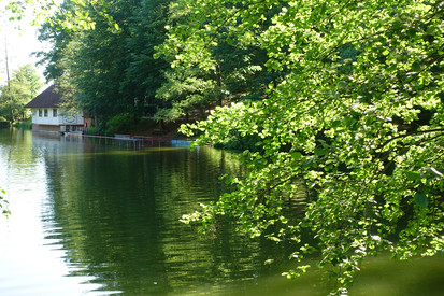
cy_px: 148
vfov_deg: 21.9
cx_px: 222
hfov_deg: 32.4
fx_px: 764
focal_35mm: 62
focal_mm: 22.92
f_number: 4.5
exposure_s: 1/80
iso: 125
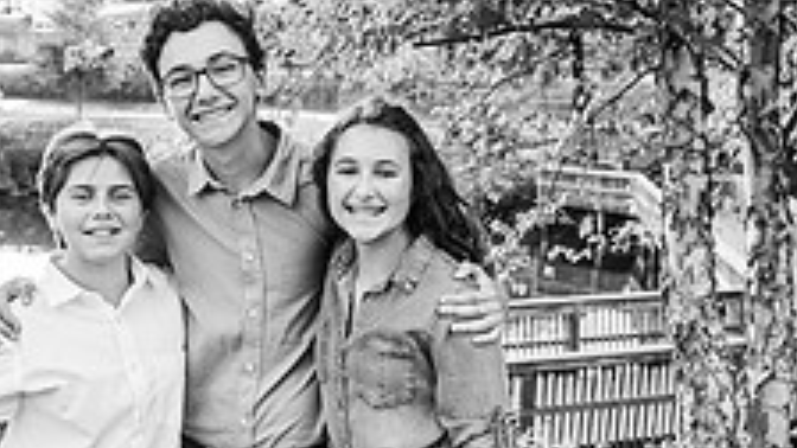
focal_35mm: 65
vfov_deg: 18.5
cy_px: 254
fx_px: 1374
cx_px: 302
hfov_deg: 32.2
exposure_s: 1/200
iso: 250
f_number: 3.2
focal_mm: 24
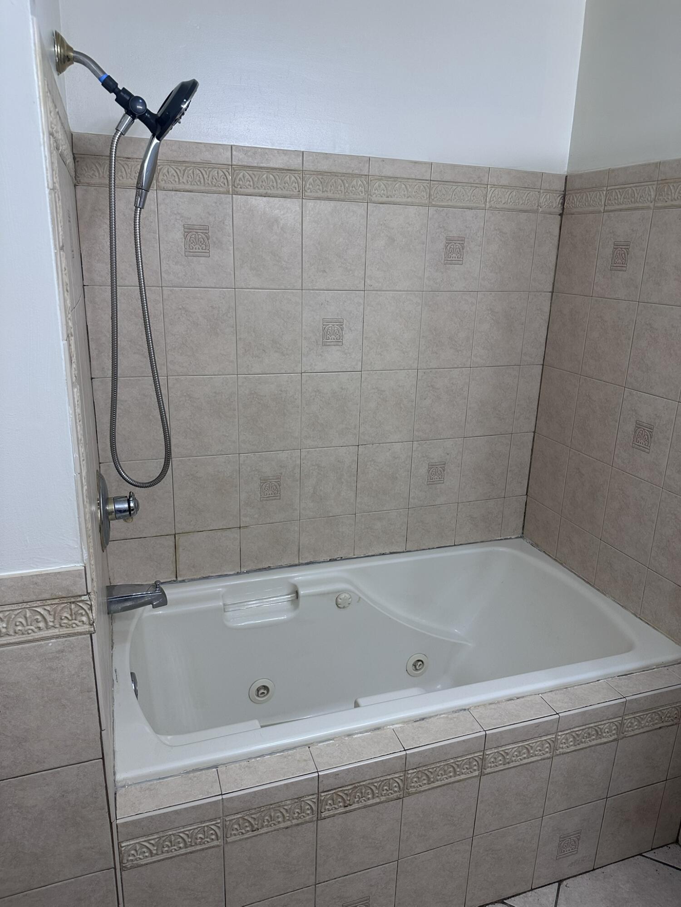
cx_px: 340
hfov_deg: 56.8
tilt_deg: -16.9
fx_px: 630
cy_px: 454
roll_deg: -2.1
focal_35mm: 24
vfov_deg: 71.6
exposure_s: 1/120
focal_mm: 6.86
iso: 125
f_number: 1.78
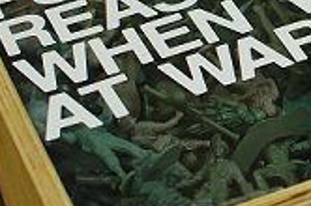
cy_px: 32
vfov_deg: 8.2
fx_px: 1436
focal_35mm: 167
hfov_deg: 12.0
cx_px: 422
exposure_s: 1/30
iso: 220
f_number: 3.2
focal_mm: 35
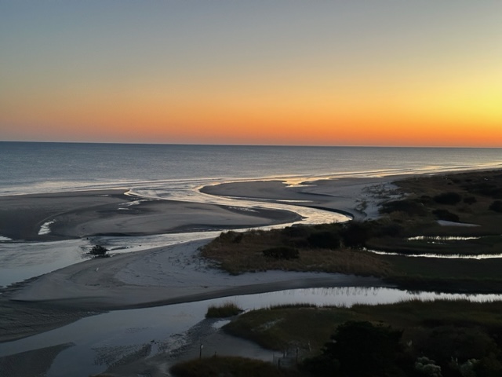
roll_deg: -1.0
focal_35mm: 48
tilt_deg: -4.8
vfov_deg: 30.3
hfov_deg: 39.7
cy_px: 188
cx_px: 251
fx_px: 696
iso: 250
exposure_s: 1/60
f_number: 1.78
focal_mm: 6.86
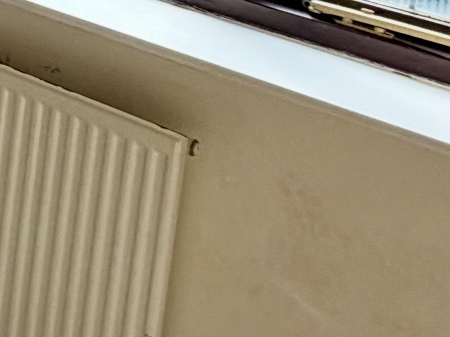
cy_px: -270
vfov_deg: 13.9
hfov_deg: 14.9
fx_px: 1235
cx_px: -561
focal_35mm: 95
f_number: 2.2
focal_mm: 2.22
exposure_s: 1/121
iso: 160
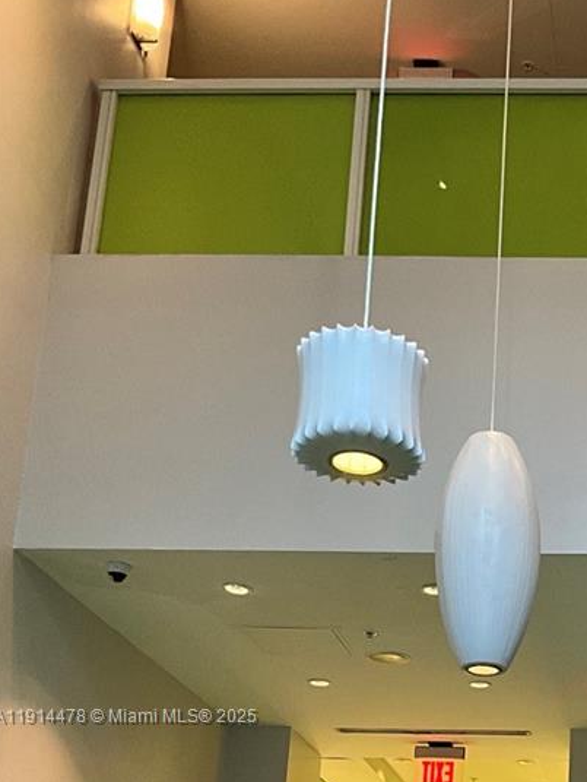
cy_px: 718
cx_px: 647
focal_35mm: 65
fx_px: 1468
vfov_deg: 28.5
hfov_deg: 21.4
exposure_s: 1/60
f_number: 1.8
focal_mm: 3
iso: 160
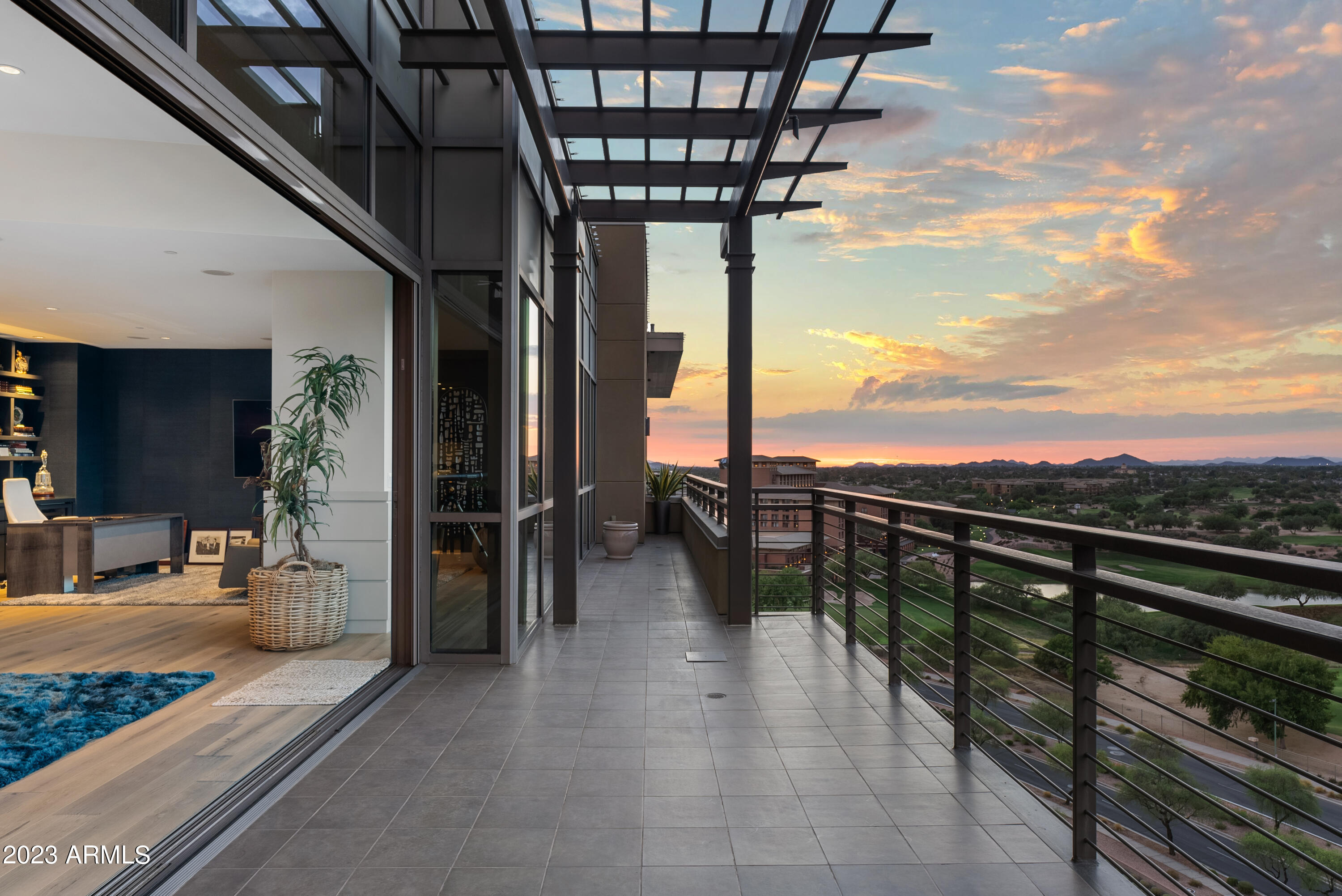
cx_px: 671
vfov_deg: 55.2
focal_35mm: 23
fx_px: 858
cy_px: 448
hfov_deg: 76.1
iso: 100
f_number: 8
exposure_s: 1/3
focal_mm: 23
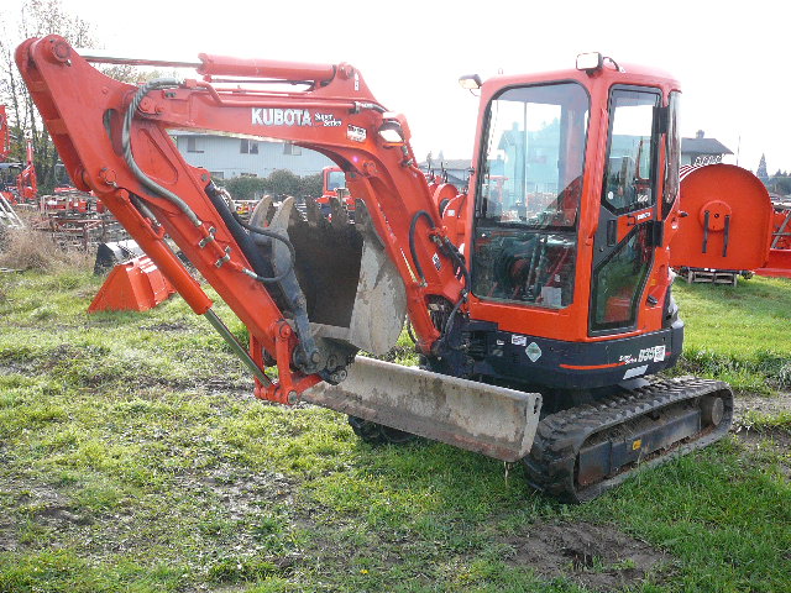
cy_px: 296
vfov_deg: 40.7
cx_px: 396
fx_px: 800
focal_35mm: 35
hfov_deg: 52.6
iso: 80
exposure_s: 1/250
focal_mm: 5.2
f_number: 2.8
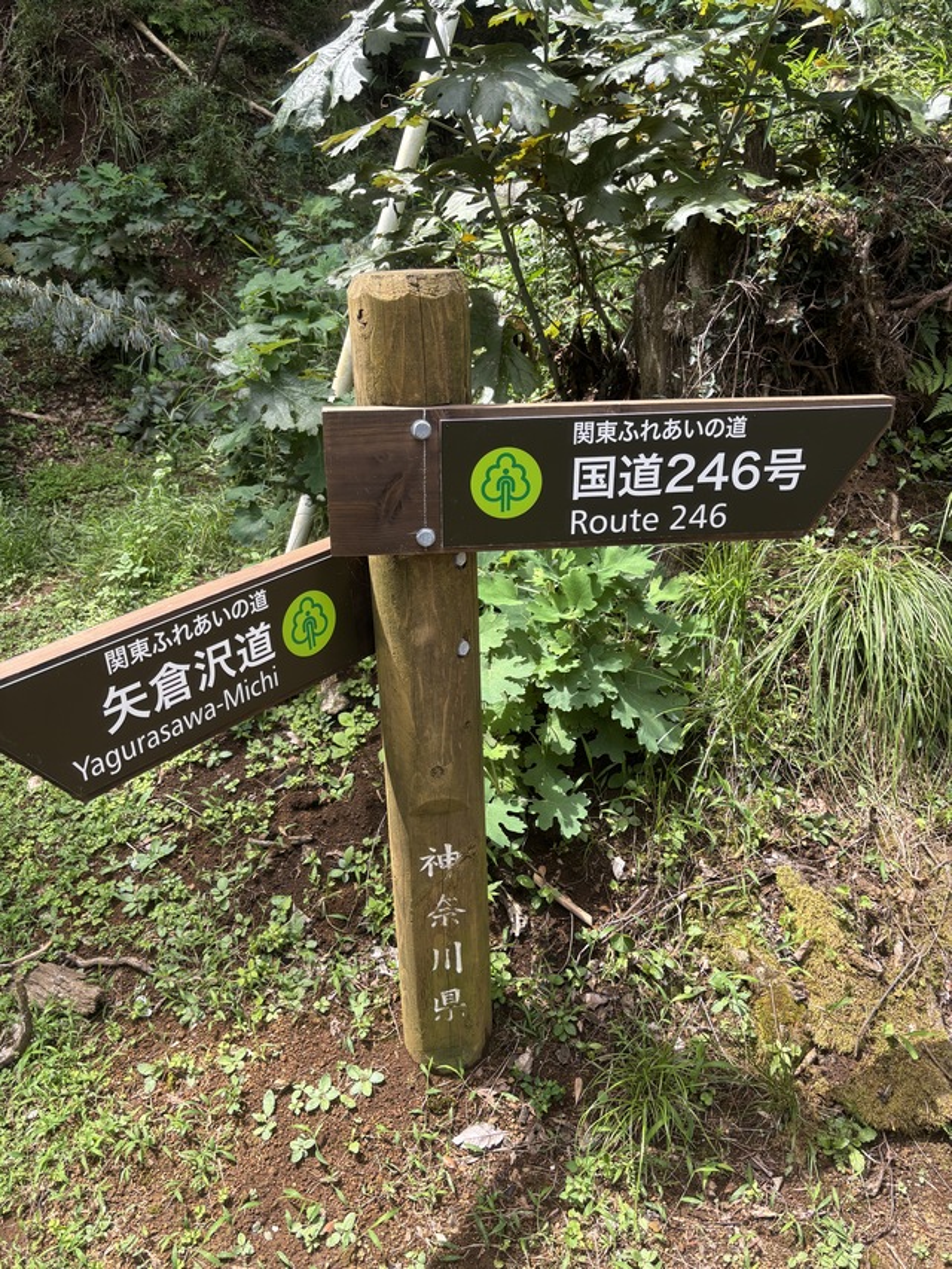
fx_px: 953
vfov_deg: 67.3
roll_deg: +1.3
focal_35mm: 26
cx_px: 476
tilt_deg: -22.8
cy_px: 634
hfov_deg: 53.1
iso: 50
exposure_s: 1/456
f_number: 1.6
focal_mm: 5.96
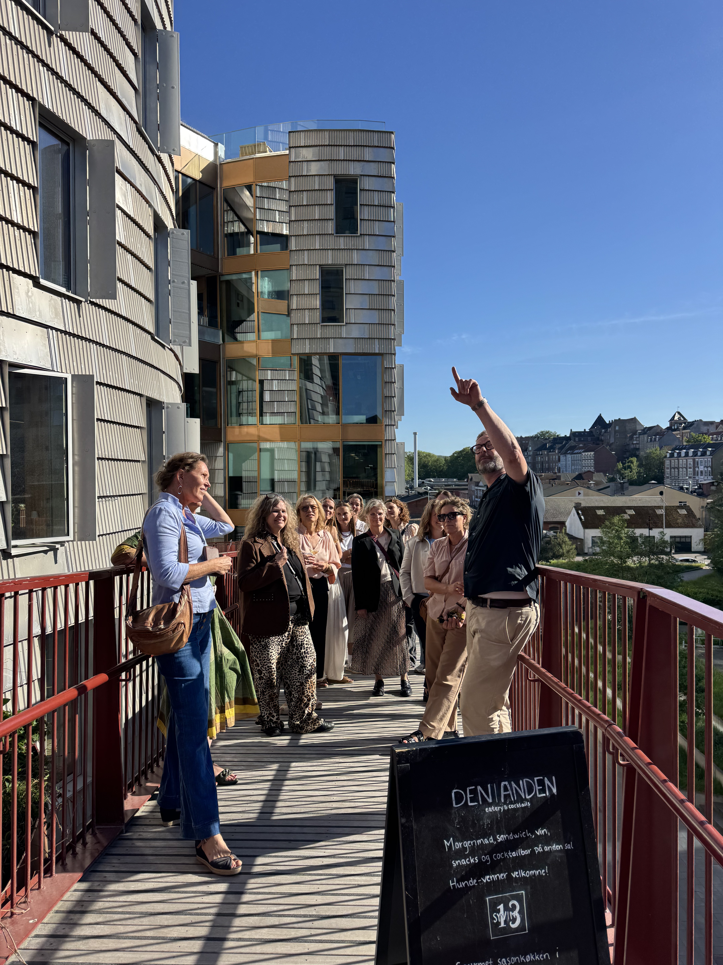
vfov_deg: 71.6
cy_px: 482
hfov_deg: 56.8
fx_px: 668
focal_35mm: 24
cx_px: 362
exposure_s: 1/3597
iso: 80
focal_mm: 6.76
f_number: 1.78
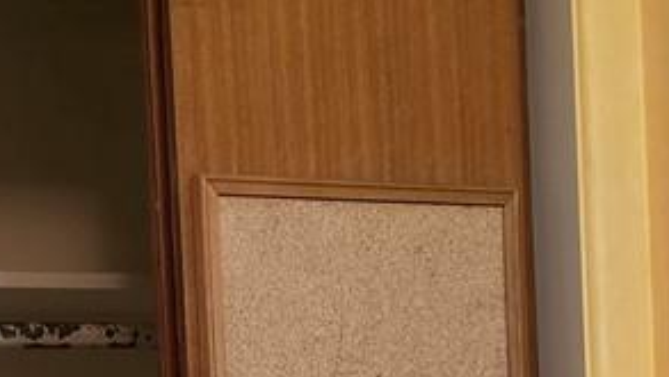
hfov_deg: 15.5
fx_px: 2431
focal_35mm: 137
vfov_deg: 8.4
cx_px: 48
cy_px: 781
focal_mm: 6.5
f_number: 1.4
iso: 320
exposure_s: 1/120
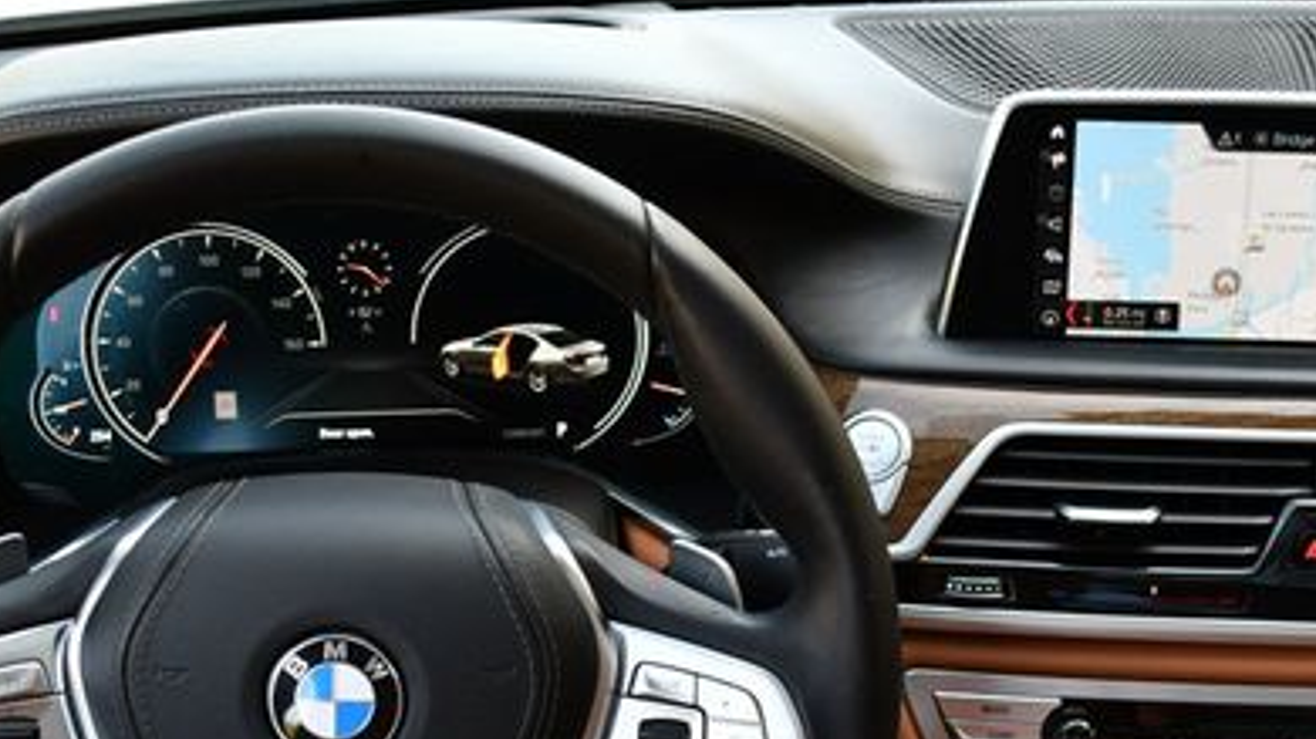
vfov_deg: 19.0
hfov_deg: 33.8
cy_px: 692
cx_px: 729
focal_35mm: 62
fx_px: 2163
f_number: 3.5
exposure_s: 1/250
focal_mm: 18
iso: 450
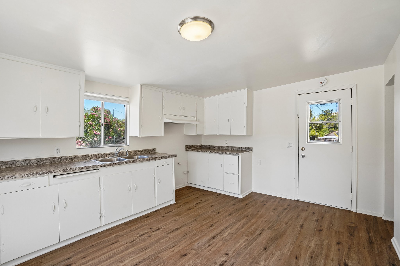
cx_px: 200
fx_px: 178
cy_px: 133
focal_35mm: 16
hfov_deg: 96.7
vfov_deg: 73.7
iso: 200
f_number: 8
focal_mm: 16
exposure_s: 1/30
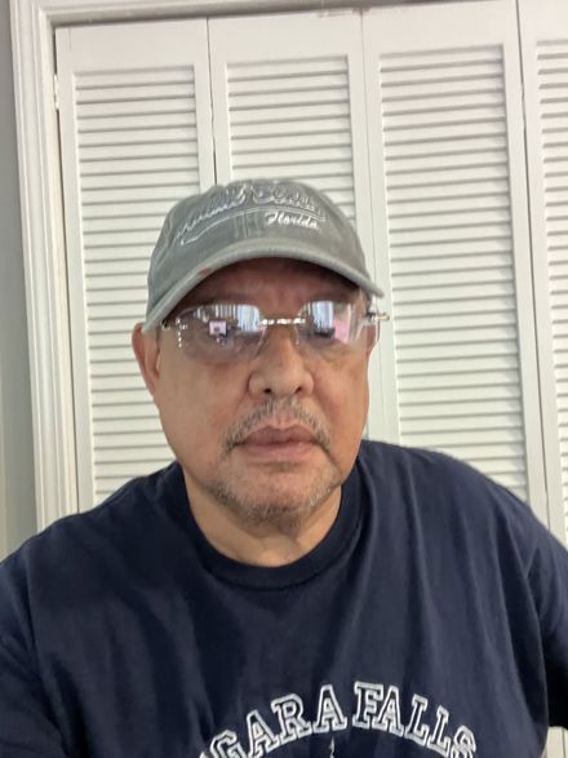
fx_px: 657
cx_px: 284
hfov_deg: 46.8
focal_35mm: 30
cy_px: 379
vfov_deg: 60.0
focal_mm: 2.71
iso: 640
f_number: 2.2
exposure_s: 1/15
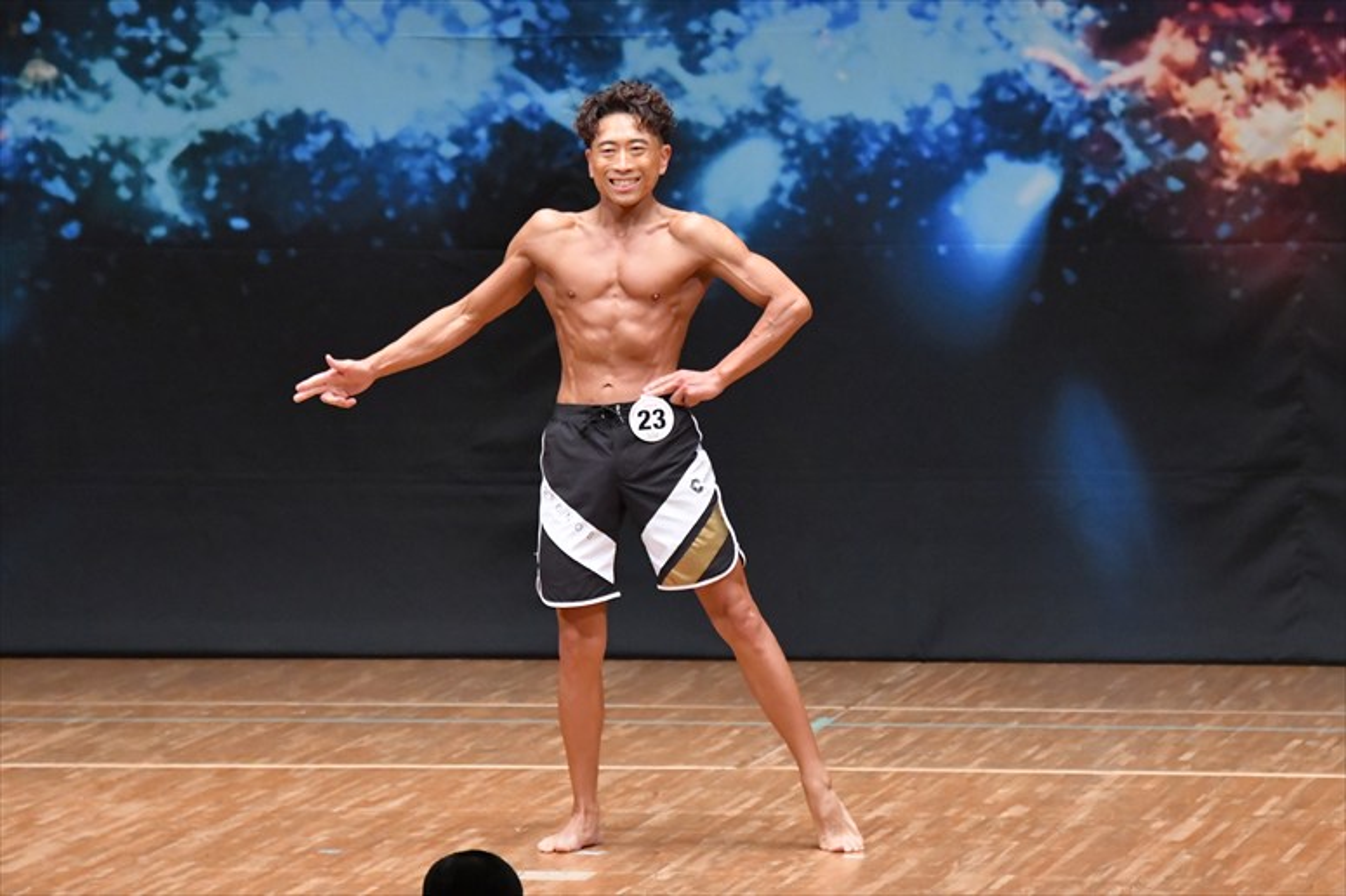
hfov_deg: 7.2
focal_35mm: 285
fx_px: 10651
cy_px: 448
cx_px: 673
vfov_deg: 4.8
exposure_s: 1/400
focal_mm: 190
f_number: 5.6
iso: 8000
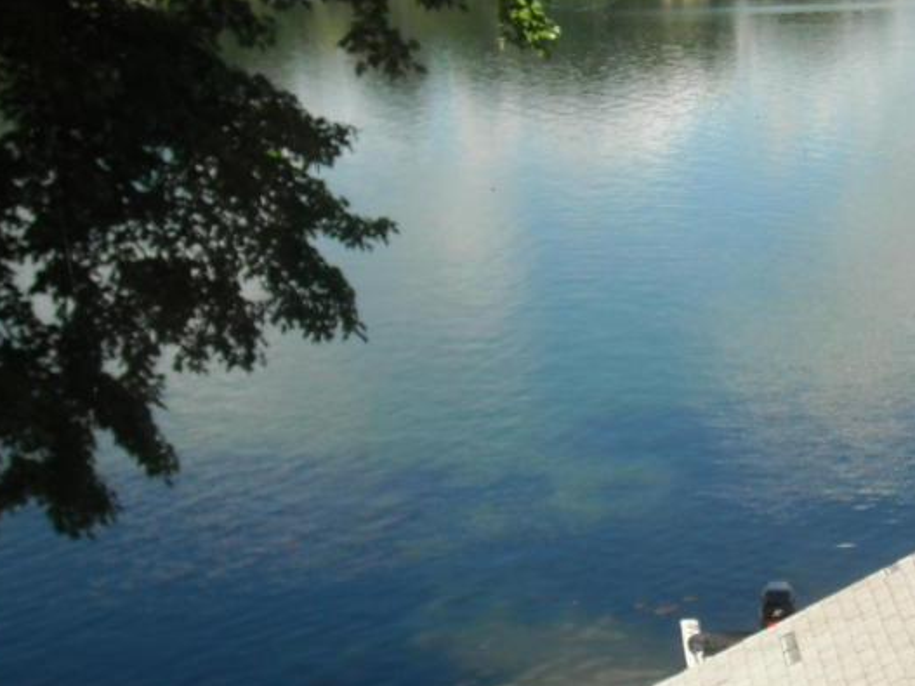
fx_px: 1797
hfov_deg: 27.8
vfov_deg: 21.5
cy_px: 485
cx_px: 781
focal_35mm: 68
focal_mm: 5.7
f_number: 2.8
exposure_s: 1/478
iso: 64
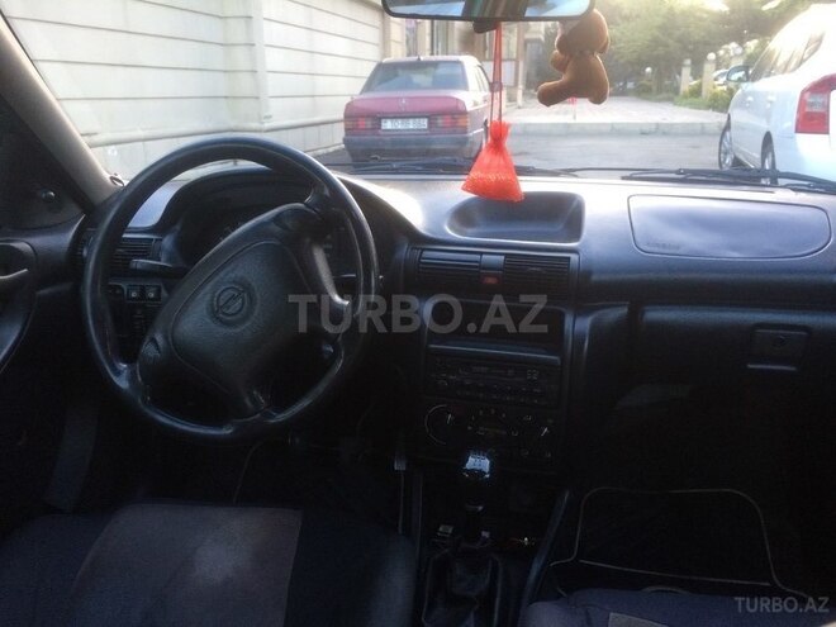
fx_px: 700
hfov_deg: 61.7
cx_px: 418
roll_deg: +1.2
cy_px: 314
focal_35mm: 29
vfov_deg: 48.2
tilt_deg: -17.4
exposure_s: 1/33
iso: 125
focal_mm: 4.15
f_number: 2.2
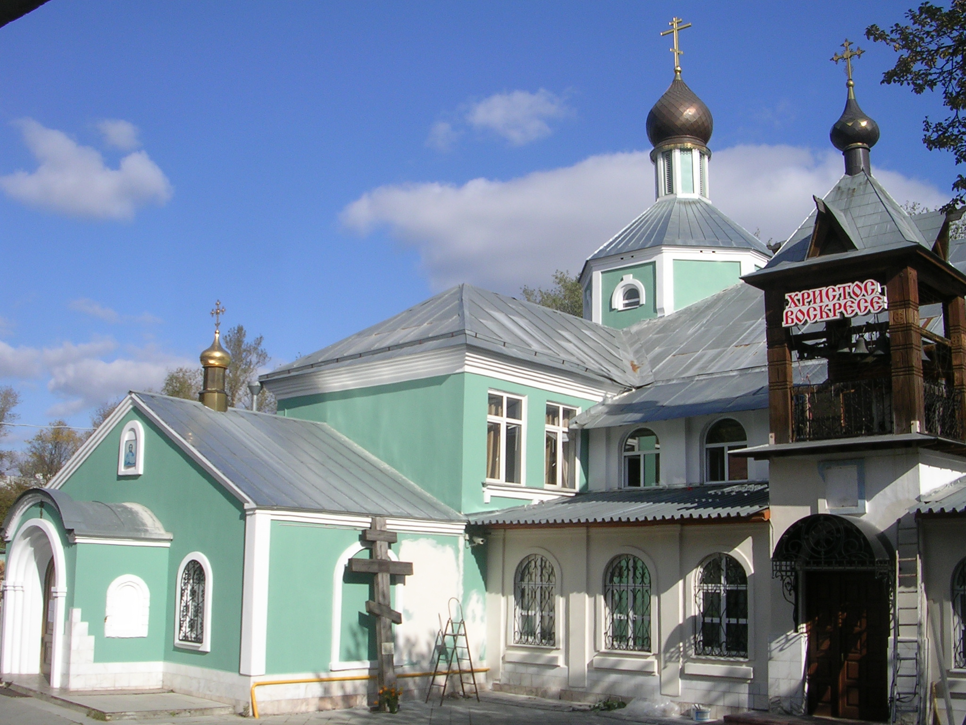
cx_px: 483
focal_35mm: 38
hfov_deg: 49.0
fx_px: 1060
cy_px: 362
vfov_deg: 37.7
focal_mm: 5.8
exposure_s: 1/415
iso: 50
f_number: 5.6
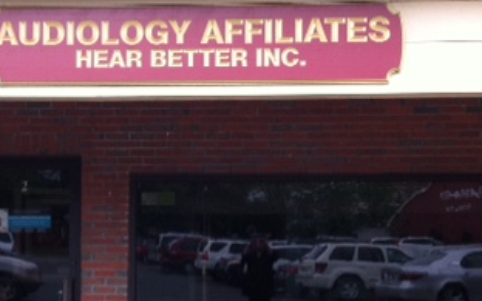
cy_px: 190
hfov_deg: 27.0
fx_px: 998
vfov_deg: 17.1
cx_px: 179
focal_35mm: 76
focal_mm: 3.85
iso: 100
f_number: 2.8
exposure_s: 1/40
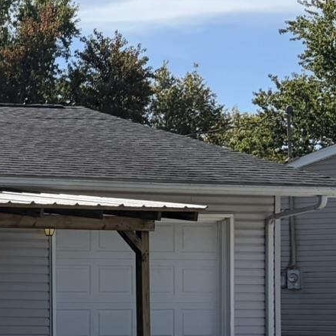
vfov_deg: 16.1
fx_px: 1175
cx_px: -396
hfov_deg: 13.3
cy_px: 286
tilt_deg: +0.9
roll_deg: -0.7
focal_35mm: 107
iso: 64
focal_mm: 5.96
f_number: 1.6
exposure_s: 1/6329
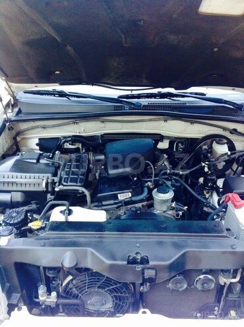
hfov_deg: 40.6
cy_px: 164
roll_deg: +0.6
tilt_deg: -30.1
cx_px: 122
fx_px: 330
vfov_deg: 52.7
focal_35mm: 35
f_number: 2.4
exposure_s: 1/120
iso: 100
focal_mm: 4.28
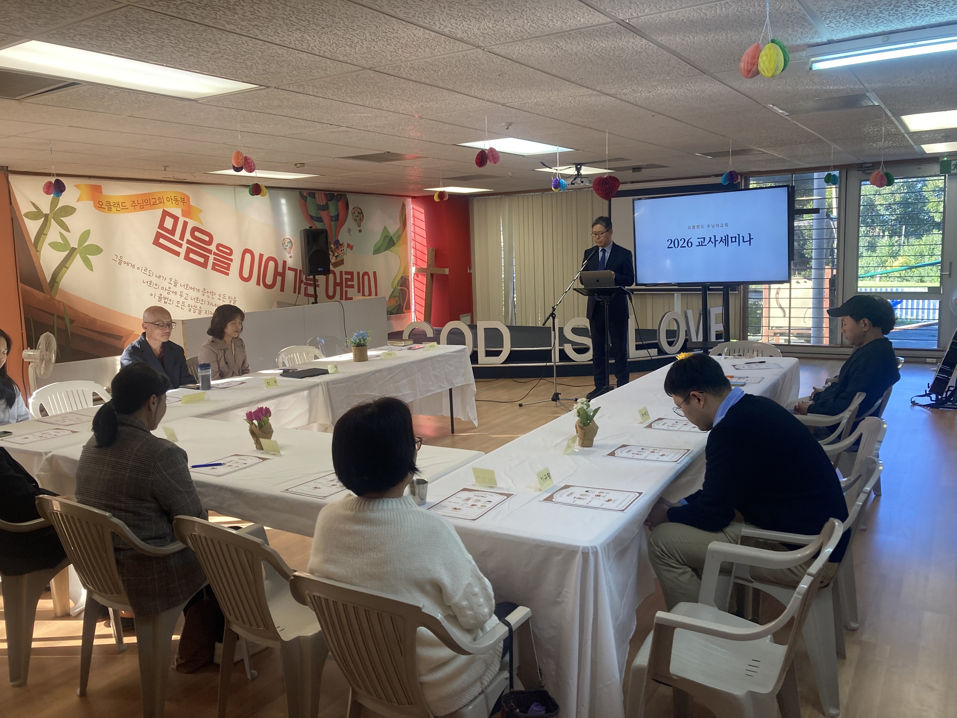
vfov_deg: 49.8
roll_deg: +1.4
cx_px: 478
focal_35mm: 28
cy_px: 359
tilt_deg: -8.1
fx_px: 774
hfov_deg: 63.4
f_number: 1.8
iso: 80
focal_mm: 3.99
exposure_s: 1/100
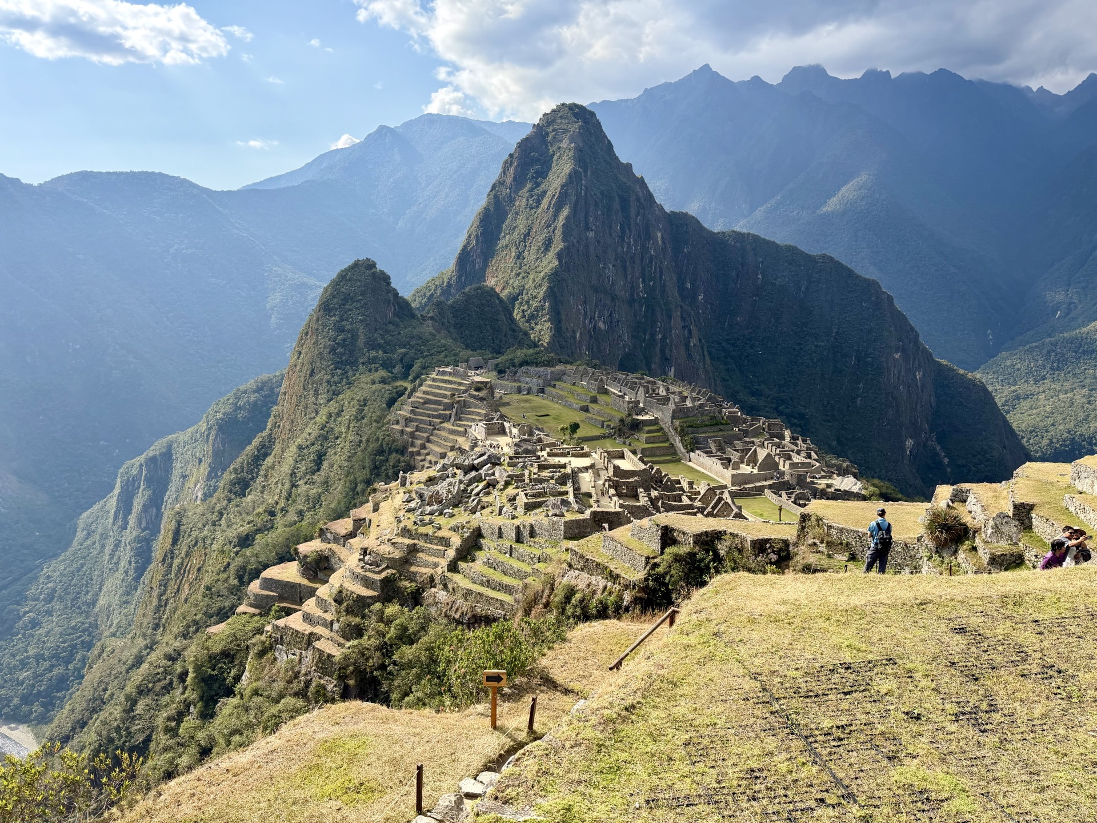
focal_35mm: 24
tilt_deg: -12.3
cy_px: 412
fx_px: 761
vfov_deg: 56.8
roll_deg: +0.4
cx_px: 548
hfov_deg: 71.6
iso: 100
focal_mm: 6.76
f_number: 1.78
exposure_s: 1/3953
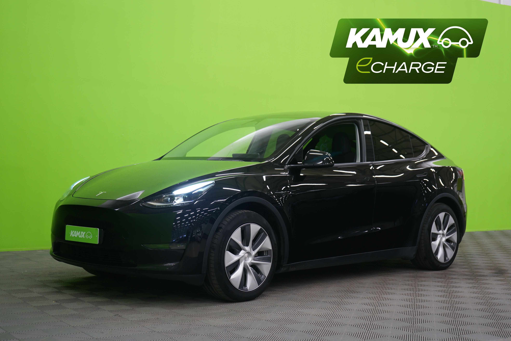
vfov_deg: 26.0
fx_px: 738
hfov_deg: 38.2
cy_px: 170
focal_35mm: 52
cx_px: 256
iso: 400
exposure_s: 1/8
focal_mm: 52
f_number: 5
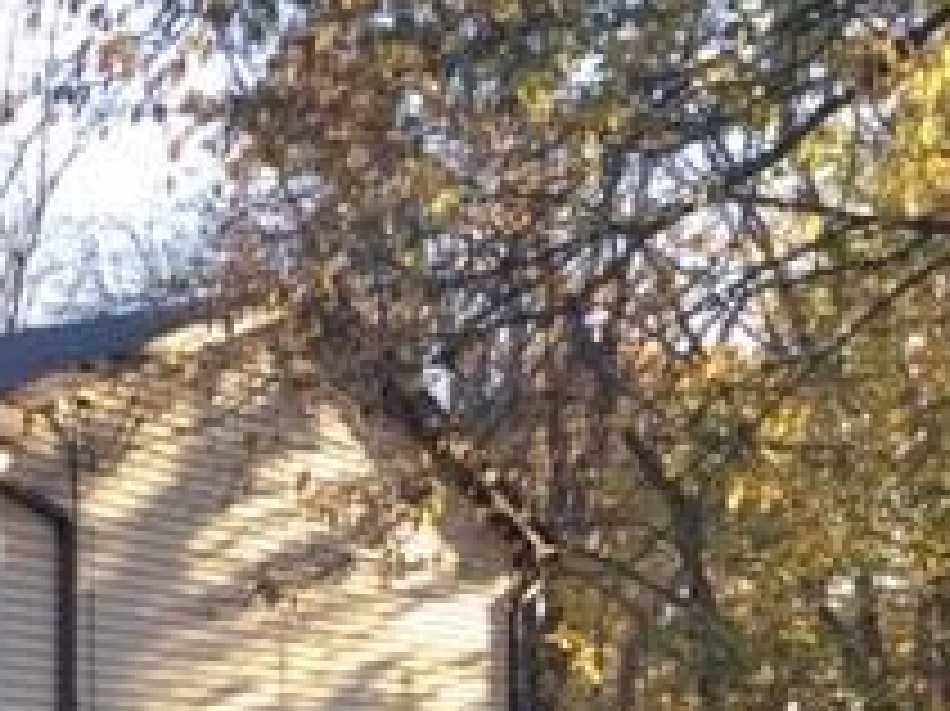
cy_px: 918
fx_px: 2414
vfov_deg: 15.9
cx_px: -189
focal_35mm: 88
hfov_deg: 20.8
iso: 32
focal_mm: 4.15
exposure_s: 1/132
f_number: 2.2
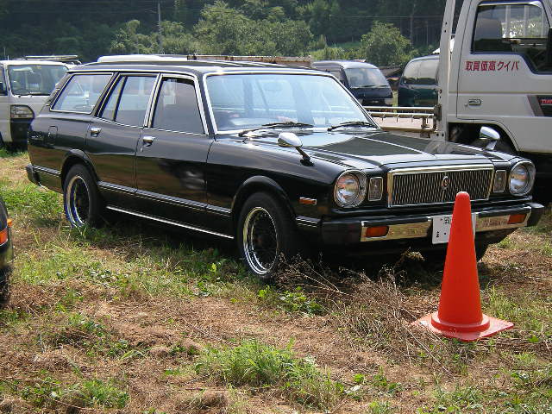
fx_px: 1228
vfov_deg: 19.1
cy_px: 207
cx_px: 276
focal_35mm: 77
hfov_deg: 25.3
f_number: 3.6
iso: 50
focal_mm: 11.9
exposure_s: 1/463
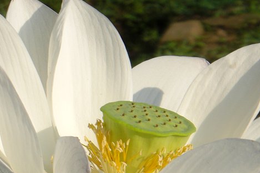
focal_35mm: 347
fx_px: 2505
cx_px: 160
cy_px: 160
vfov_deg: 4.0
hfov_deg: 5.9
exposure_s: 1/200
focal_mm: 25.2
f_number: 6
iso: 50
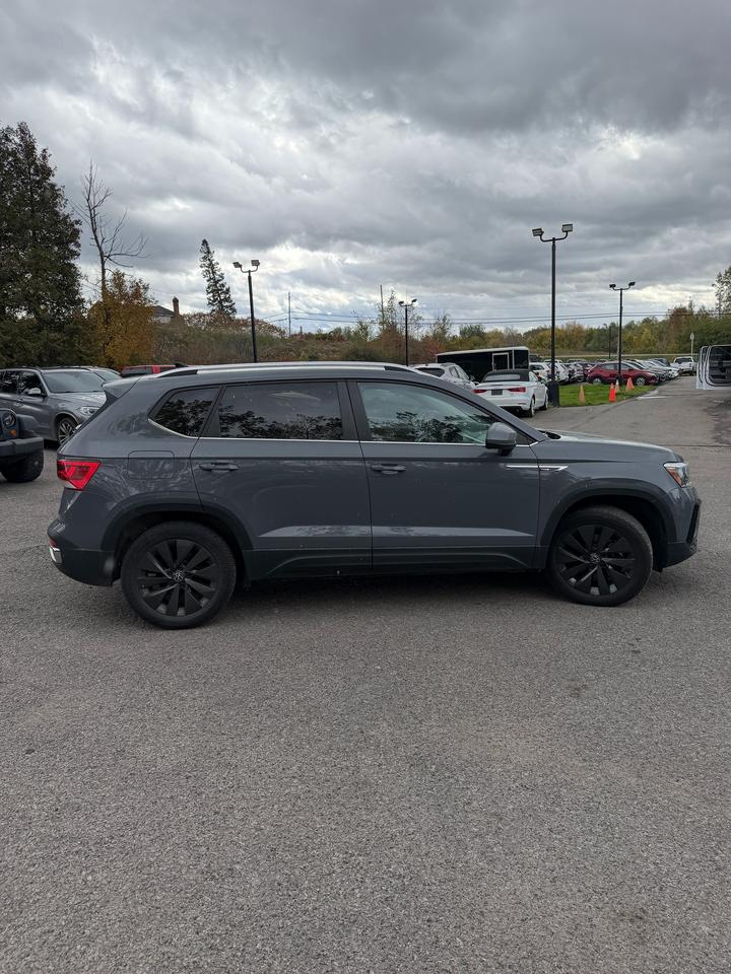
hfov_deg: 56.8
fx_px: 676
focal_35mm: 24
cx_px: 366
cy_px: 487
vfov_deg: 71.6
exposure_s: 1/2169
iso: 100
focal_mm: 6.76
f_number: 1.78
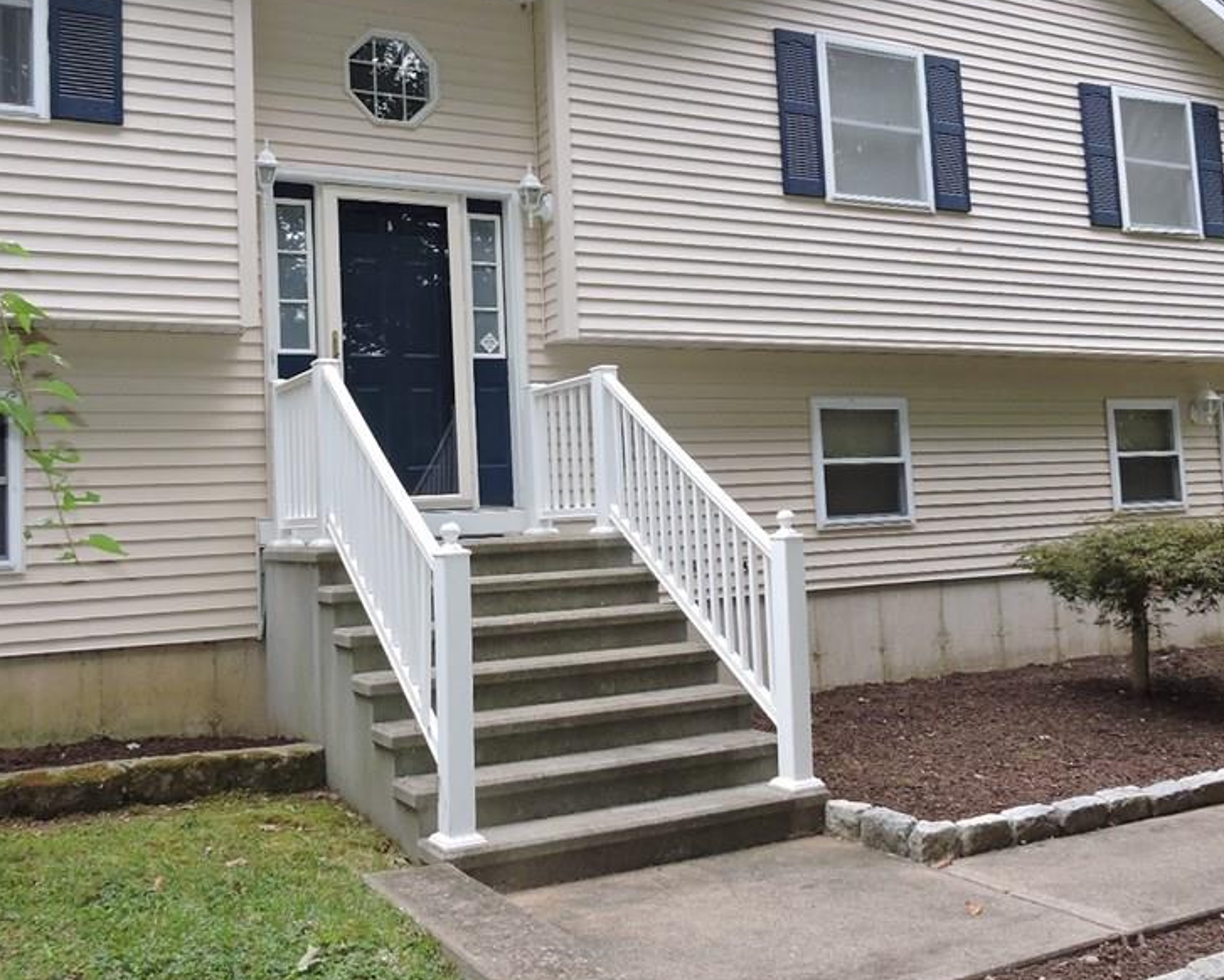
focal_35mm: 33
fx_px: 1196
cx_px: 561
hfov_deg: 54.1
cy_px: 409
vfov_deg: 44.4
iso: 110
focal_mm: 4.3
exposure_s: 1/80
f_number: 3.3
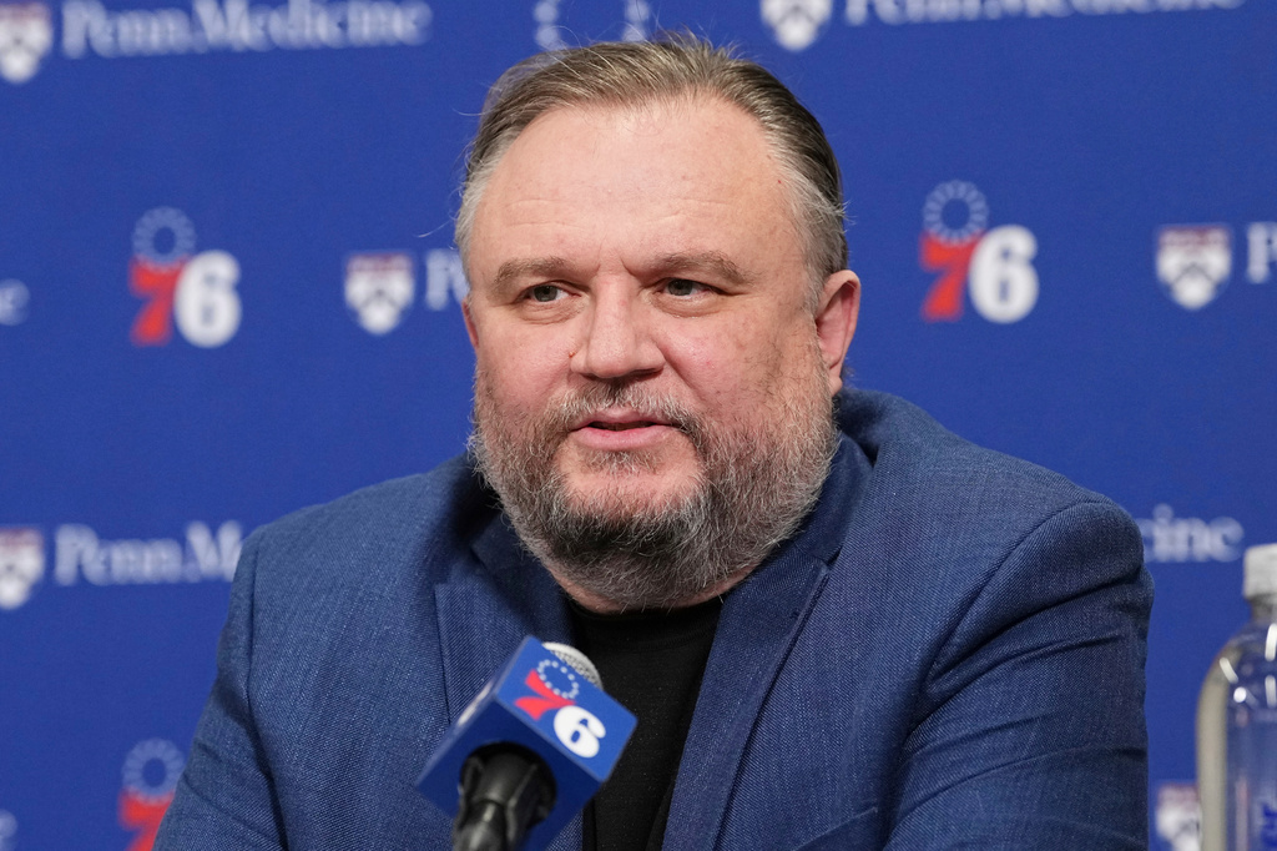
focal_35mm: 183
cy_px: 426
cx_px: 638
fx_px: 6489
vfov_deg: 7.5
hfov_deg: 11.2
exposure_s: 1/400
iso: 2500
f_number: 3.5
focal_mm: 122
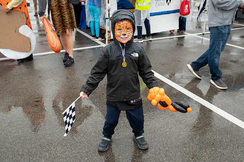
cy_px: 81
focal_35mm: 32
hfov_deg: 58.7
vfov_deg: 41.1
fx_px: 217
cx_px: 122
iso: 400
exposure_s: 1/200
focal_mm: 32
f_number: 5.6
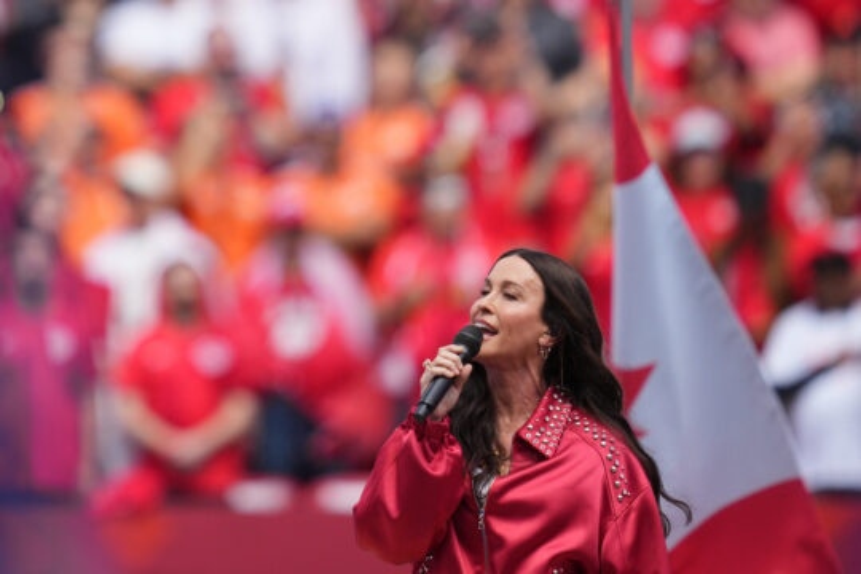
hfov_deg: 5.2
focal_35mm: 400
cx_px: 430
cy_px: 287
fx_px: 9566
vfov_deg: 3.4
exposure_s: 1/2500
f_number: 2.8
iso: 320
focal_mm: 400
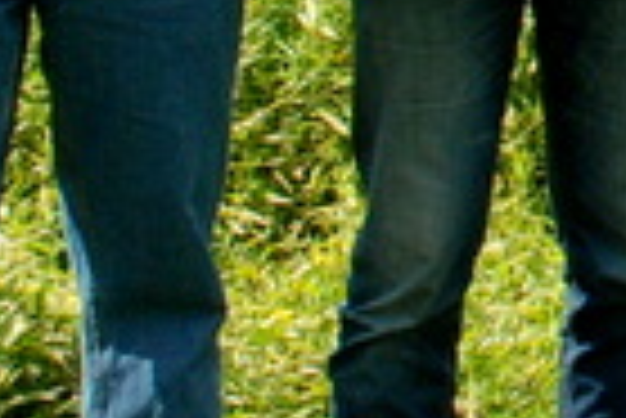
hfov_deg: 12.4
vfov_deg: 8.7
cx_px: 1004
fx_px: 2698
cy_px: -173
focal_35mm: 155
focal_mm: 20
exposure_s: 1/200
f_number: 11
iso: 320
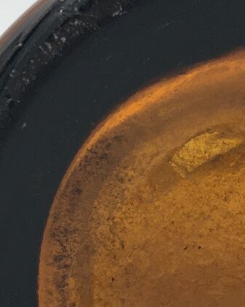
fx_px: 1224
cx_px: 279
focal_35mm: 135
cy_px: 288
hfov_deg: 11.2
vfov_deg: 14.1
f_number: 2.2
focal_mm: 4.15
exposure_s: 1/100
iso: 40
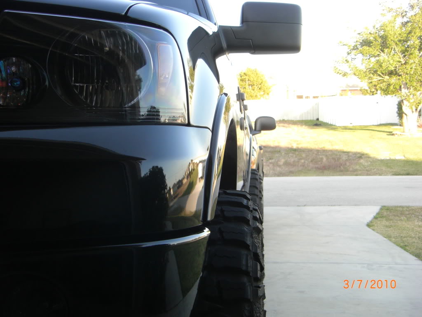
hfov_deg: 31.7
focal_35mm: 61
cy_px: 158
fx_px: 744
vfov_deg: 24.0
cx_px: 211
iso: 100
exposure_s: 1/125
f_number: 3.8
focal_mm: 10.2
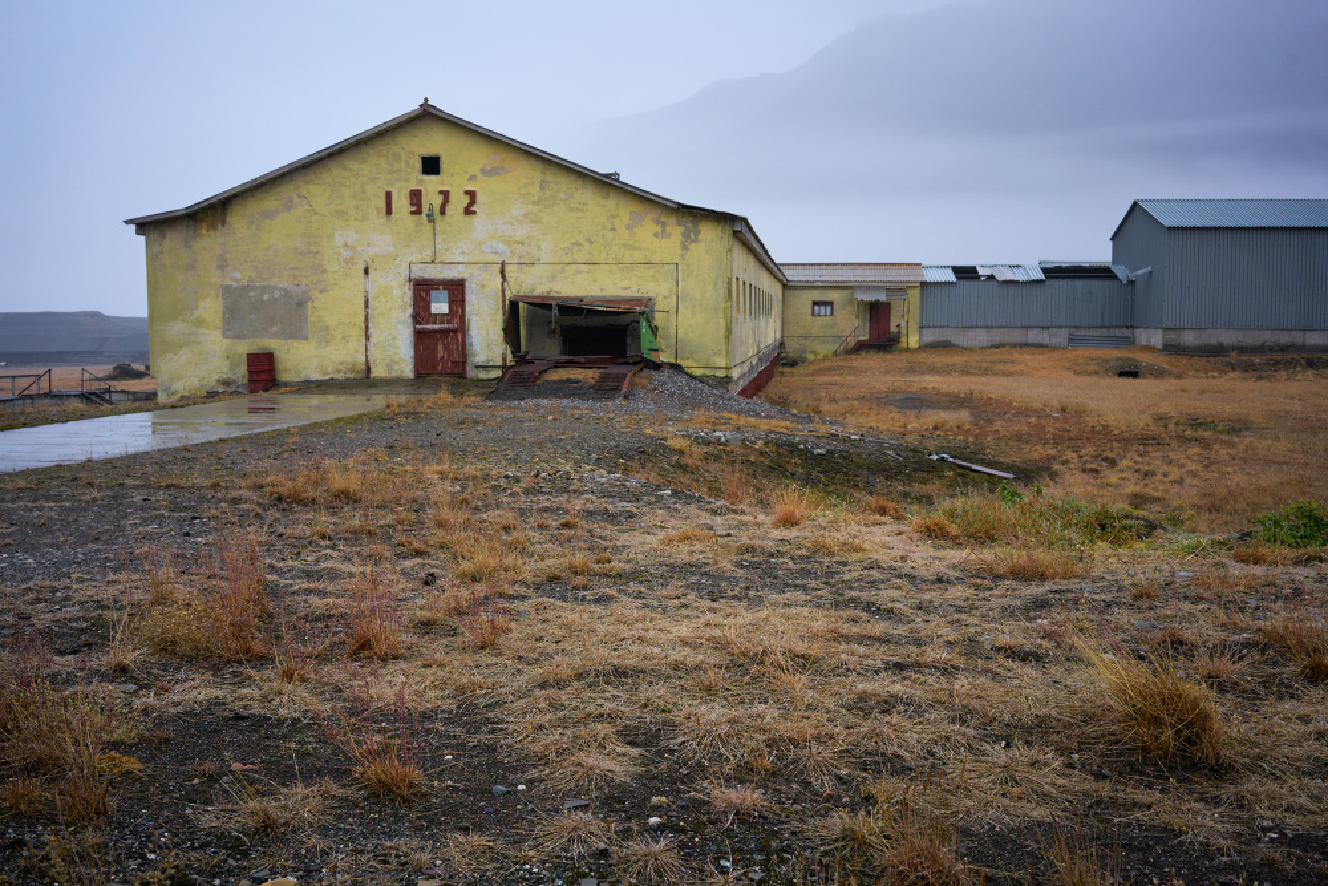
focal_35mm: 35
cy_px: 443
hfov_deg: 54.4
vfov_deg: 37.9
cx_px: 664
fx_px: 1291
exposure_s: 1/20
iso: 400
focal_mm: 35
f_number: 8
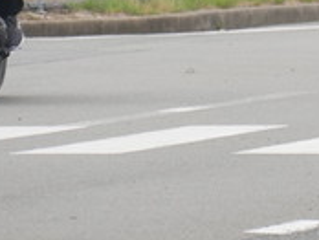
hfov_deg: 1.9
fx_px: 9487
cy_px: 5
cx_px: 473
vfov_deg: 1.5
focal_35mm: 1028
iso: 640
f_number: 5.6
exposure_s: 1/500
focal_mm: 140
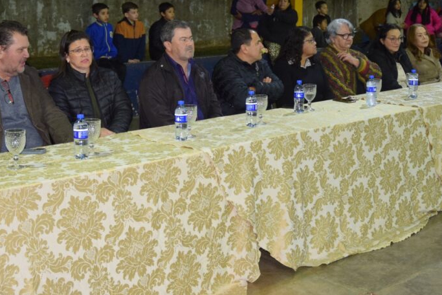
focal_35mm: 61
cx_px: 255
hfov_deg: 32.9
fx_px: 746
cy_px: 75
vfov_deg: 22.2
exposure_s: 1/60
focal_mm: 27
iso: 1400
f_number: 3.8
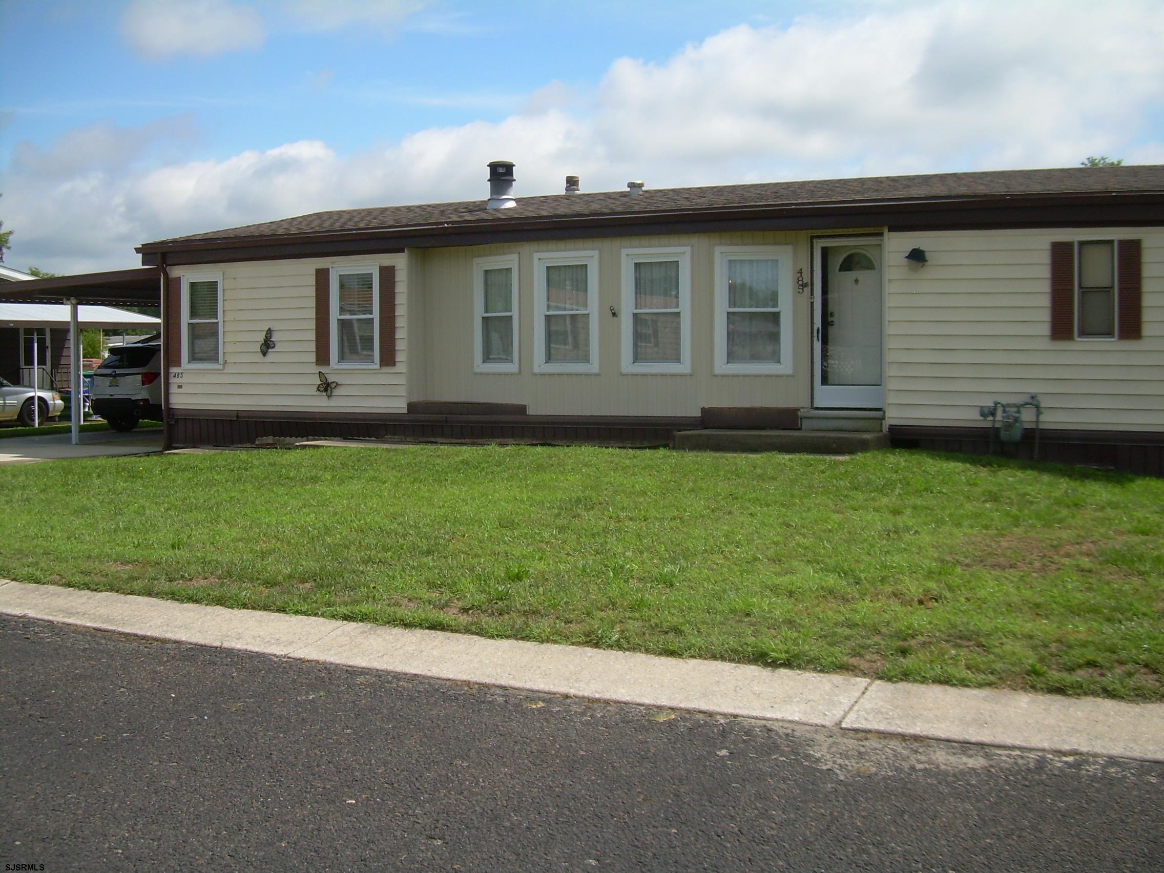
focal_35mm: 38
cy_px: 436
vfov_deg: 37.7
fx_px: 1278
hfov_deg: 49.0
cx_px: 582
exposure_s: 1/1189
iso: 50
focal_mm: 6.3
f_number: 2.8
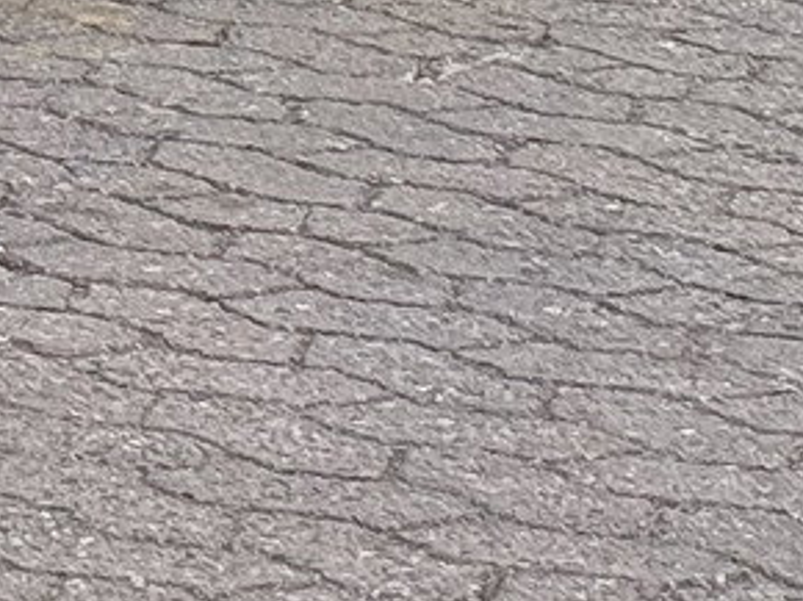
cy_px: -1291
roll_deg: -0.6
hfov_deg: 5.9
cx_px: -1404
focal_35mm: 318
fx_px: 7371
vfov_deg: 4.5
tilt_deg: -1.9
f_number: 1.78
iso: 64
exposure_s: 1/631
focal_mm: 6.76
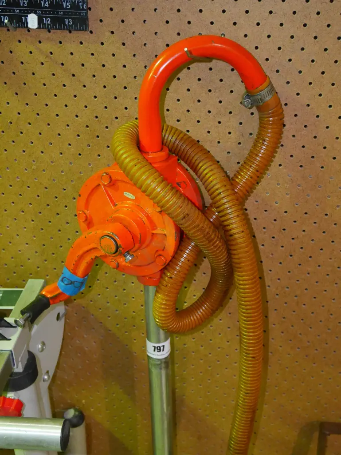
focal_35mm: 44
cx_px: 170
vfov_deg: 42.9
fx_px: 577
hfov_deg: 32.9
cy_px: 228
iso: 3200
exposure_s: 1/50
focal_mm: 22
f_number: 4.9
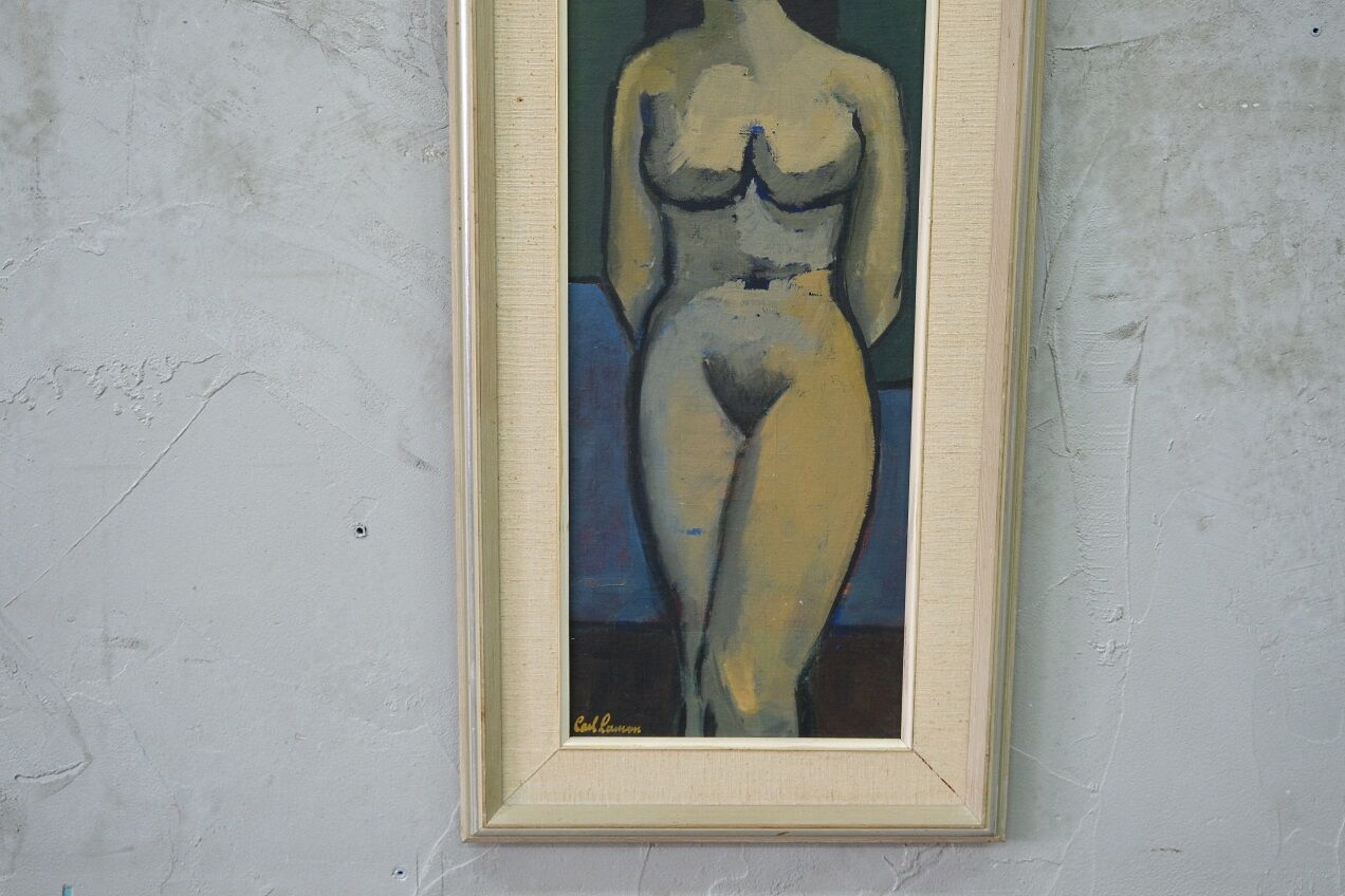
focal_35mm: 41
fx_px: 1532
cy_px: 448
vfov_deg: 32.6
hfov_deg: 47.4
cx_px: 672
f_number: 4
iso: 1600
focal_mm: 27.5
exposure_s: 1/40
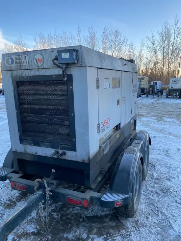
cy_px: 120
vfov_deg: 67.3
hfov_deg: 53.1
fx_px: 181
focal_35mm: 26
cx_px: 90
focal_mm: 4.25
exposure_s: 1/203
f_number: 1.8
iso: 32
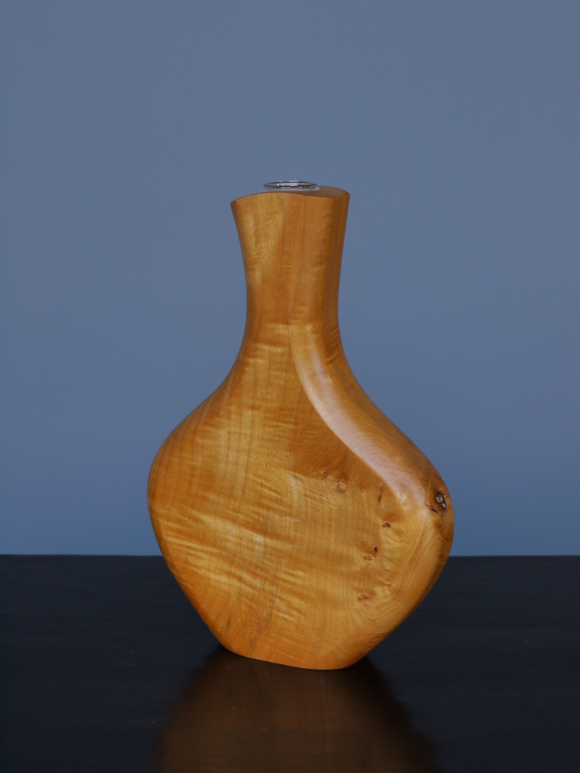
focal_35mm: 76
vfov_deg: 25.7
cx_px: 290
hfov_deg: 19.4
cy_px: 386
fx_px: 1698
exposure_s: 1/50
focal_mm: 38
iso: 125
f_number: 5.6
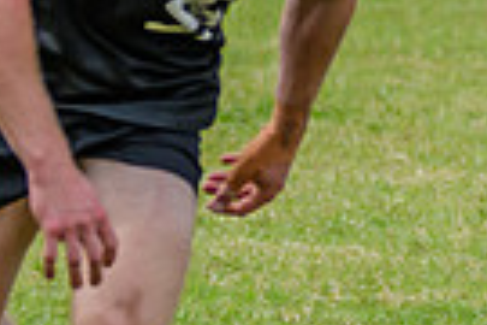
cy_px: 282
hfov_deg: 1.2
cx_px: 728
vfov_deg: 0.8
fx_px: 22522
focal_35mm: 1665
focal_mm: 240
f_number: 5.3
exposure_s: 1/2000
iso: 900
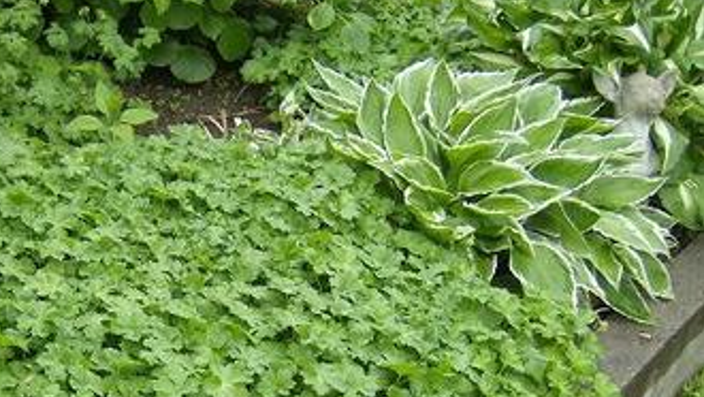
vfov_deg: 18.6
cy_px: 335
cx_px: 132
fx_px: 1195
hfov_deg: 31.9
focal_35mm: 64
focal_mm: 6
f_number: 2.8
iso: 100
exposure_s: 1/89.3
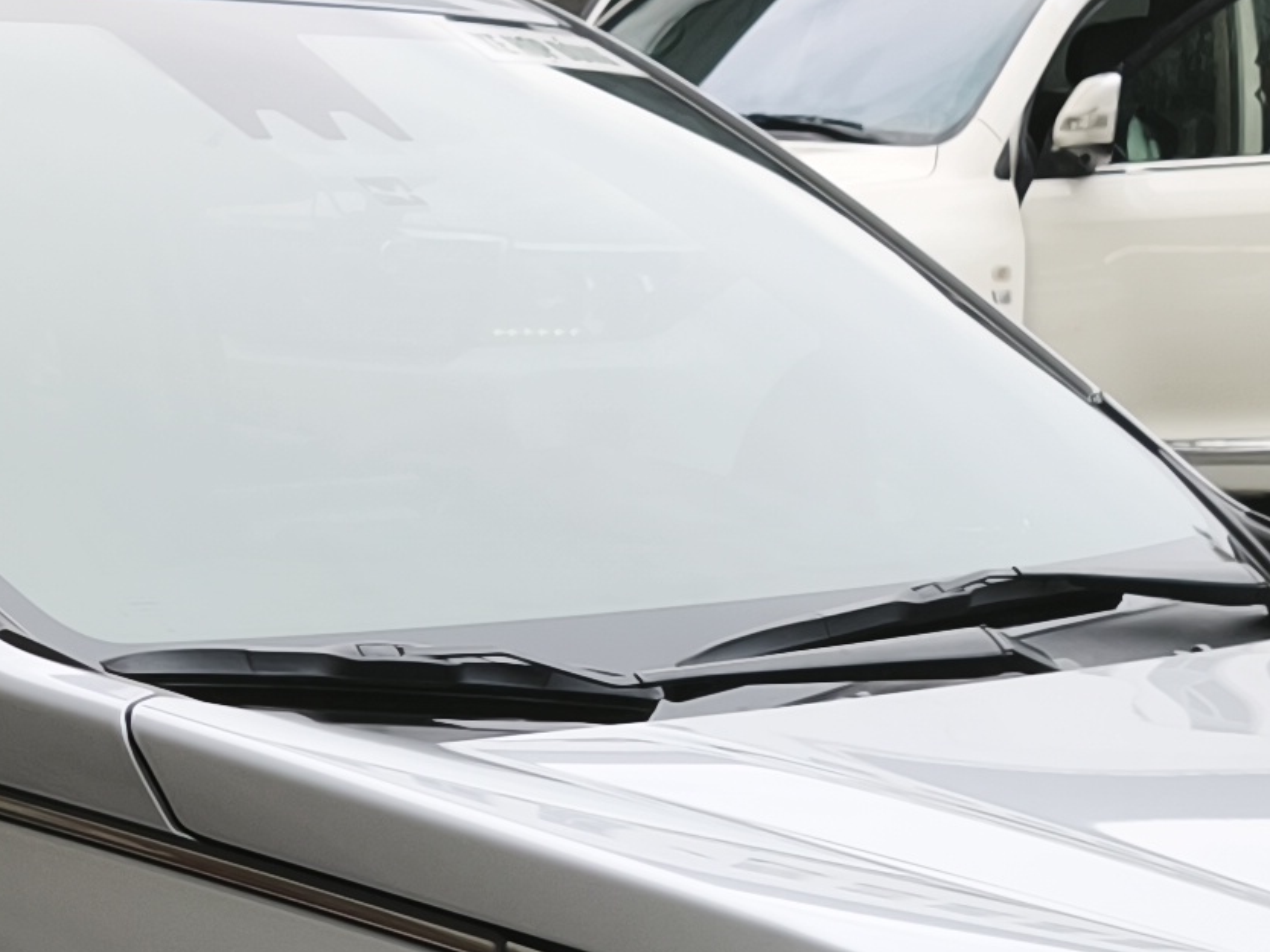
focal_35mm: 113
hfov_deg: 17.2
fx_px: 4145
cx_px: 175
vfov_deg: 12.5
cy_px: 1424
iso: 50
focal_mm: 5.35
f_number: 1.7
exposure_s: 1/412
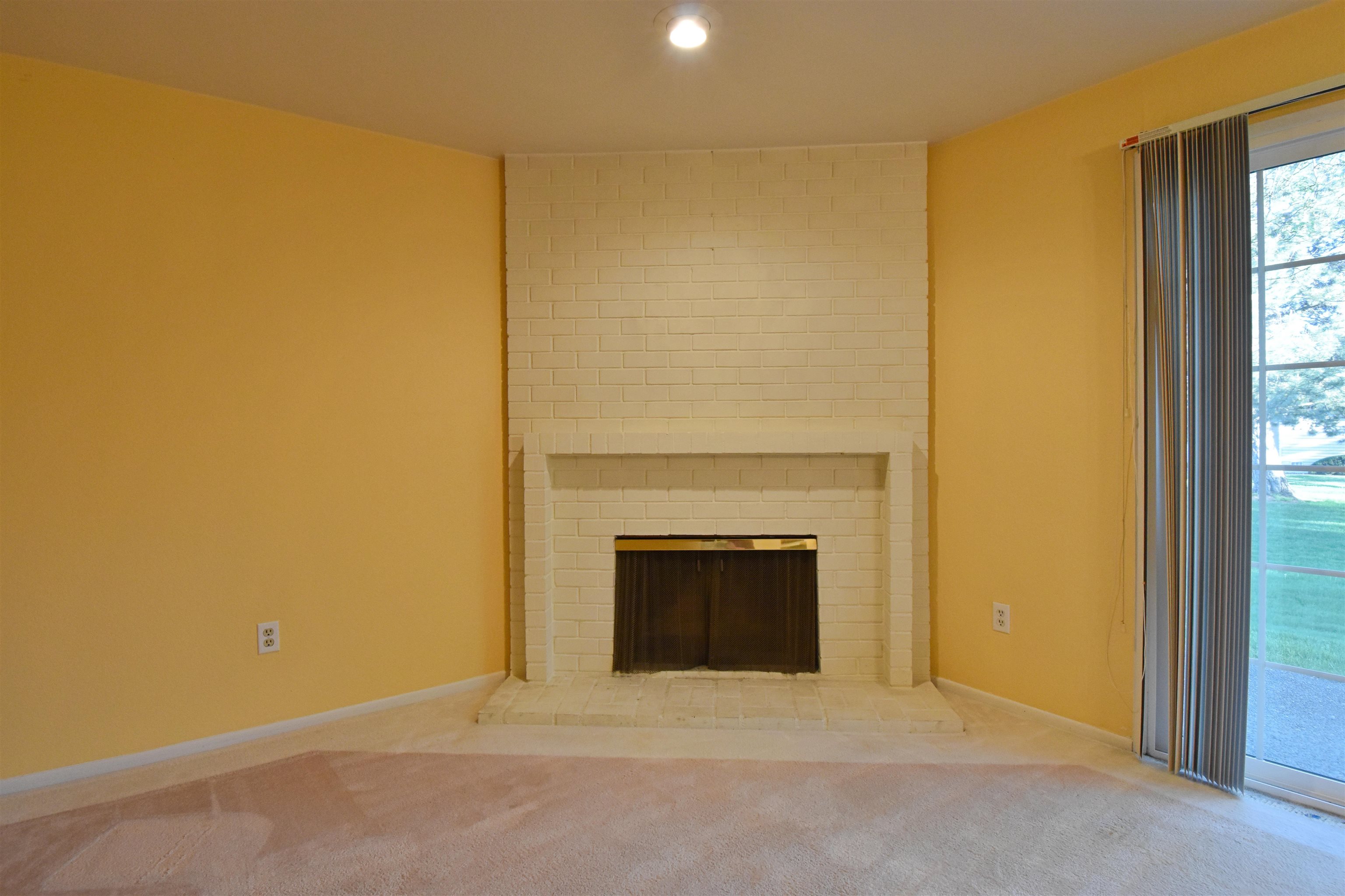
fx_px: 672
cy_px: 448
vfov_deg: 67.4
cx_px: 672
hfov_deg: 90.0
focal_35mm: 18
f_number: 8
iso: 1600
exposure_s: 1/30
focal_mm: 12
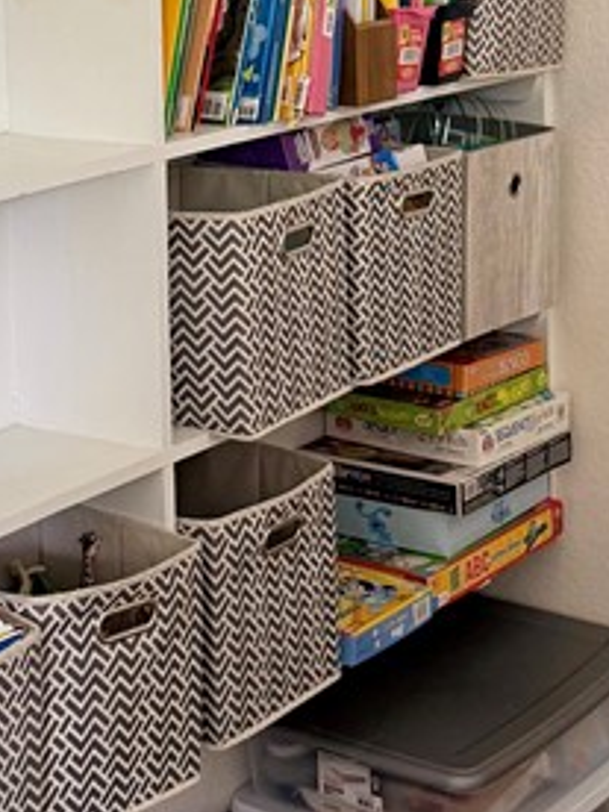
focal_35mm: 89
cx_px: 174
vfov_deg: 21.3
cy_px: 15
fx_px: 2088
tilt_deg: -4.4
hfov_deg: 16.5
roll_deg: +2.0
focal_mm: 6.76
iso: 200
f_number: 1.78
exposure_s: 1/92
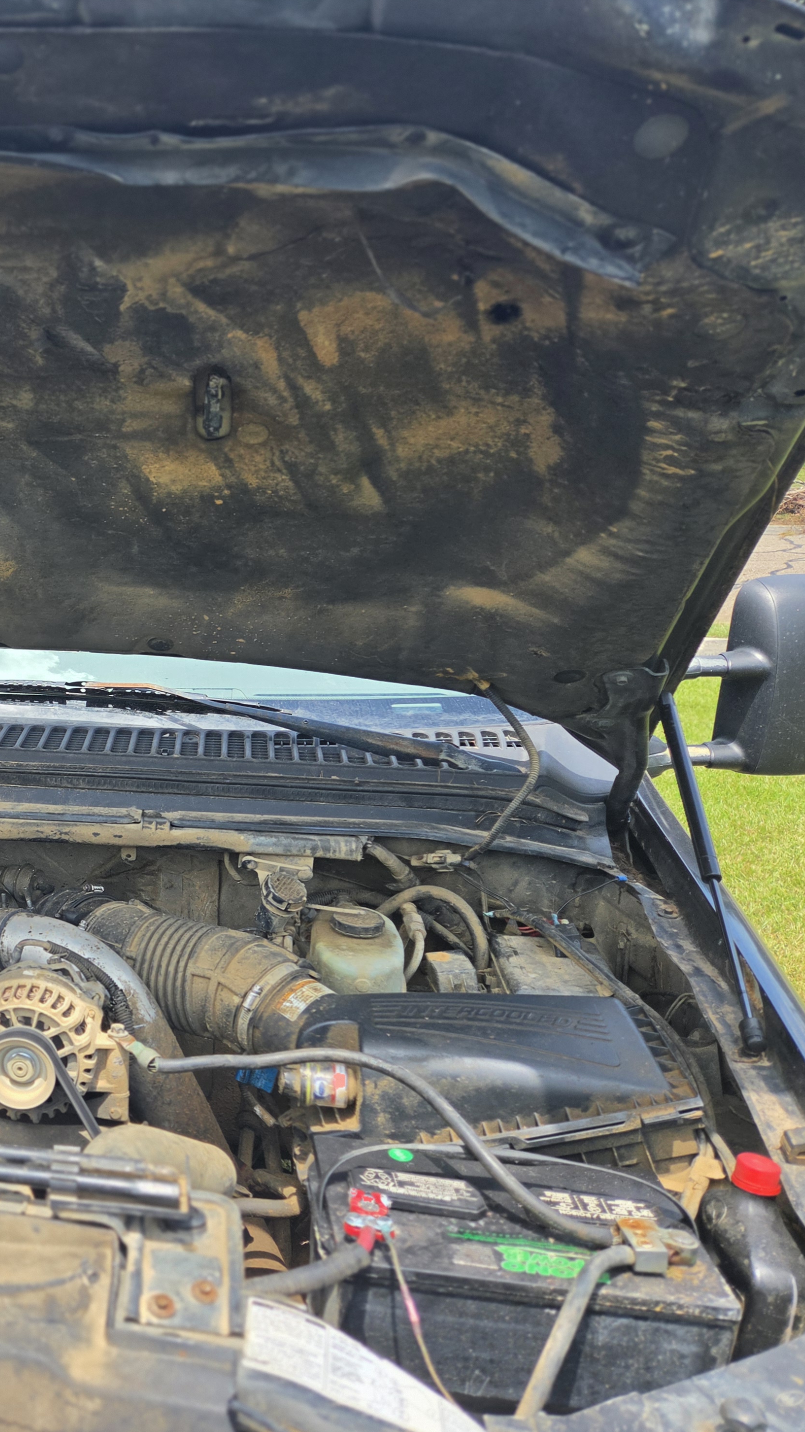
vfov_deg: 58.0
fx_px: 1290
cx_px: -118
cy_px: 722
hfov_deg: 30.4
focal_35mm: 34
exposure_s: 1/1297
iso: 80
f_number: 1.8
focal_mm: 5.4
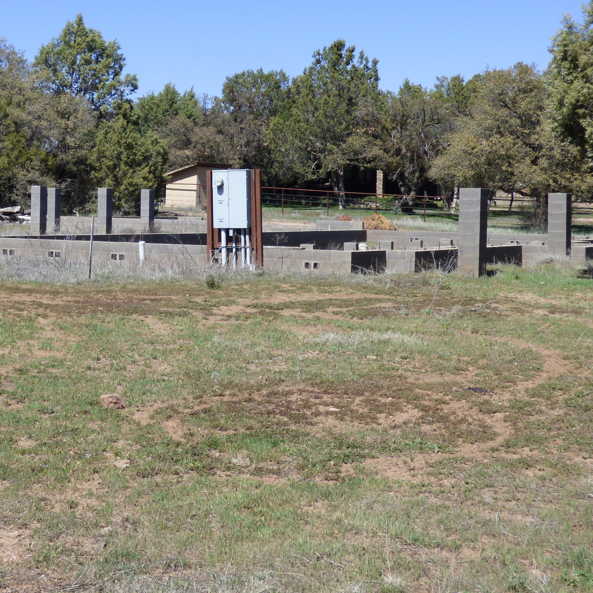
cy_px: 230
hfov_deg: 24.3
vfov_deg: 24.3
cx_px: 240
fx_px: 1376
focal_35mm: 71
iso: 100
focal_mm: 8.24
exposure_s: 1/800
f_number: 3.8
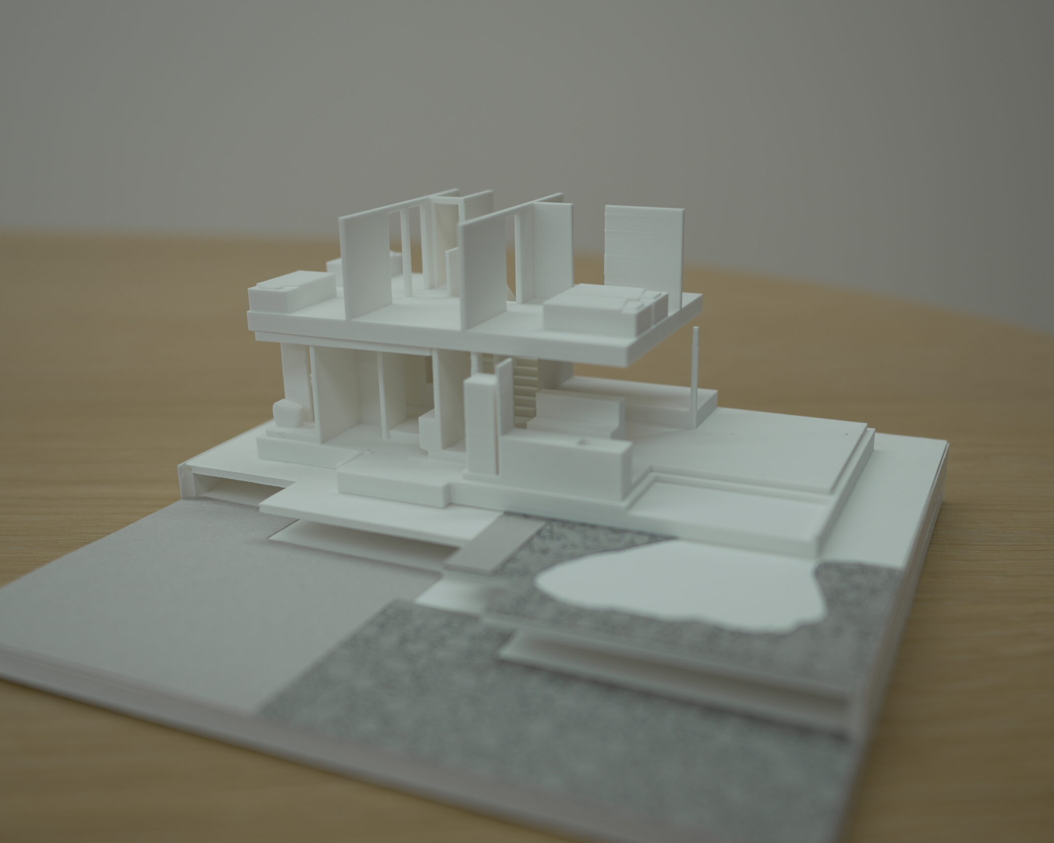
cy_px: 422
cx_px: 536
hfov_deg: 51.5
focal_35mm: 35
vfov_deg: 42.2
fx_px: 1092
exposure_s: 1/250
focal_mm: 21
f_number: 2.8
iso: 125
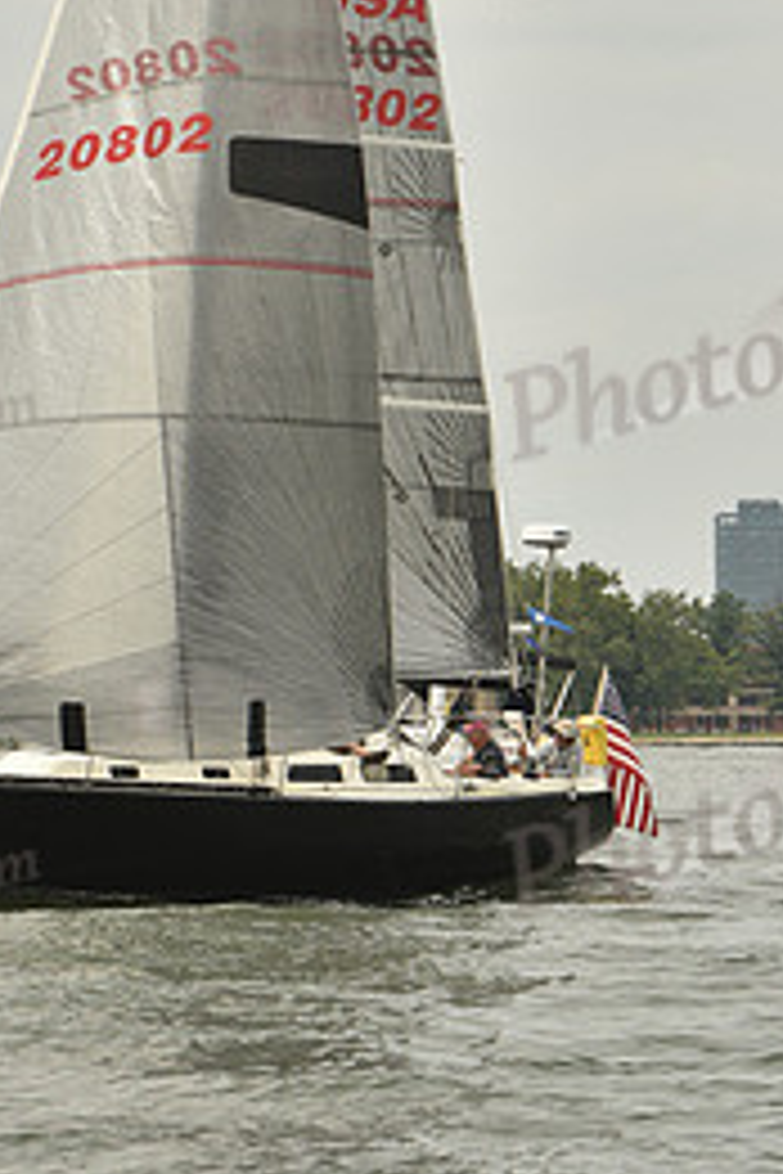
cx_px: 272
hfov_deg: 6.5
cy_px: 175
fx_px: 6883
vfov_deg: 9.7
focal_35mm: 211
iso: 250
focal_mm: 95
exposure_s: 1/640
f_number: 11
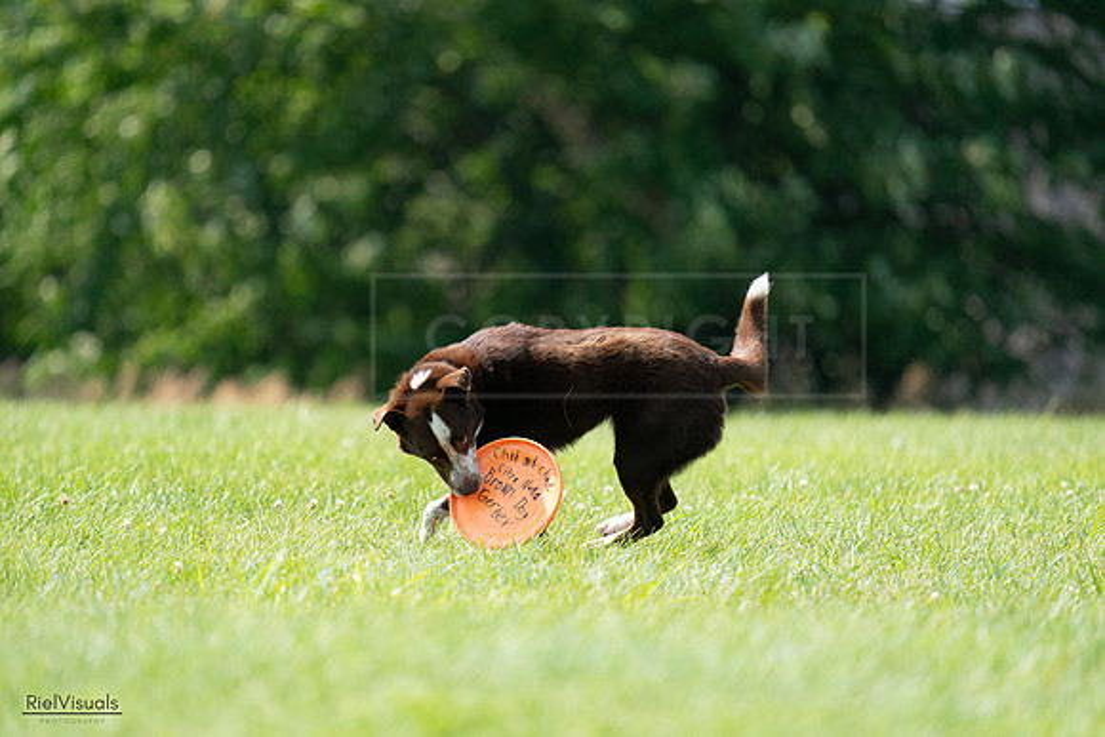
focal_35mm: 524
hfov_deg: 3.9
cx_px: 552
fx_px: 16087
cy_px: 368
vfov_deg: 2.6
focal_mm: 524
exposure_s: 1/4000
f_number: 6.3
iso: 3200
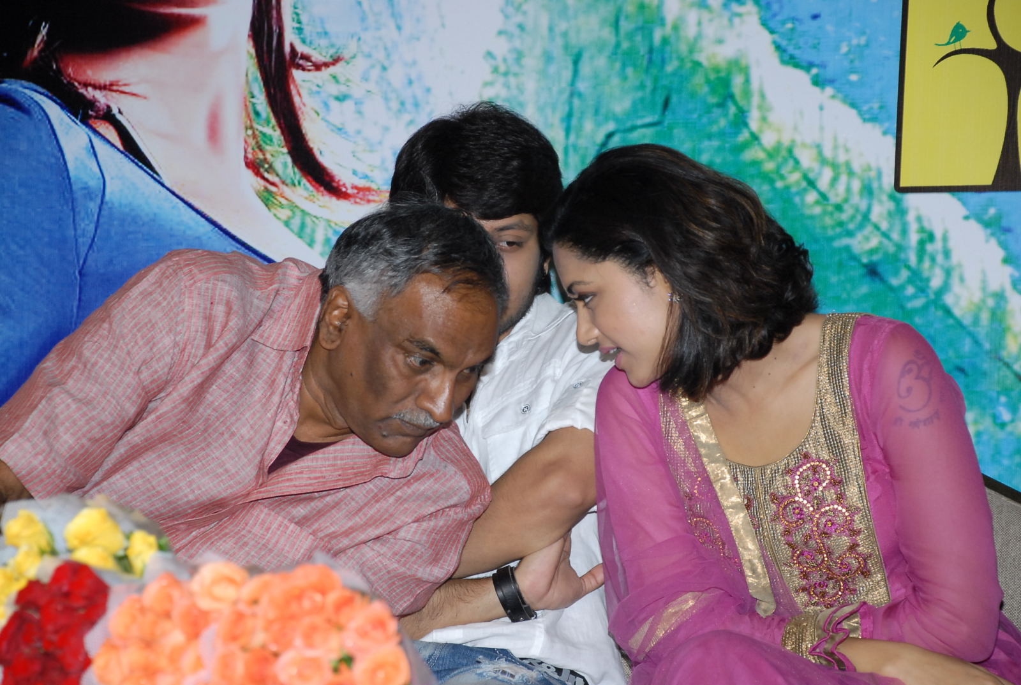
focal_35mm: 142
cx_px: 510
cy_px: 342
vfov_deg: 9.7
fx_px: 4050
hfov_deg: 14.4
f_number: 5.6
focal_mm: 95
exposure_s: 1/125
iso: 500
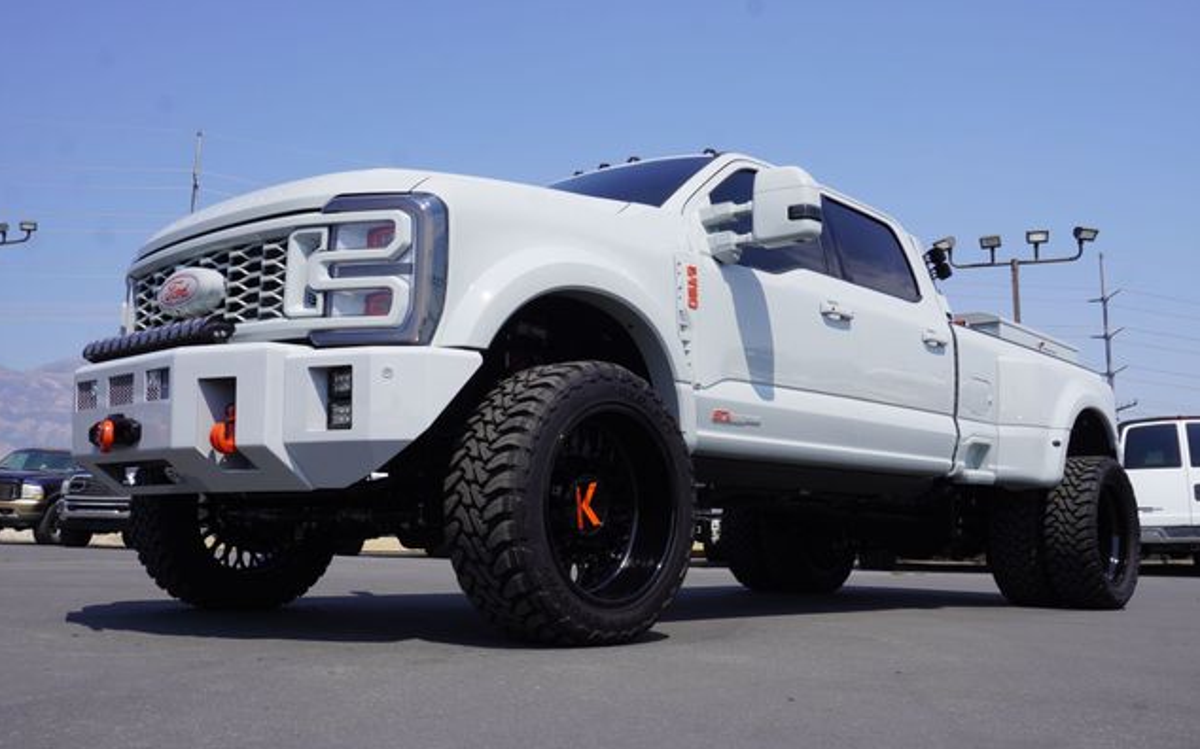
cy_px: 367
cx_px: 600
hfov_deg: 56.7
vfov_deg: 37.3
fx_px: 1112
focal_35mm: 34
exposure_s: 1/160
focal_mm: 22
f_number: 10
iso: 100
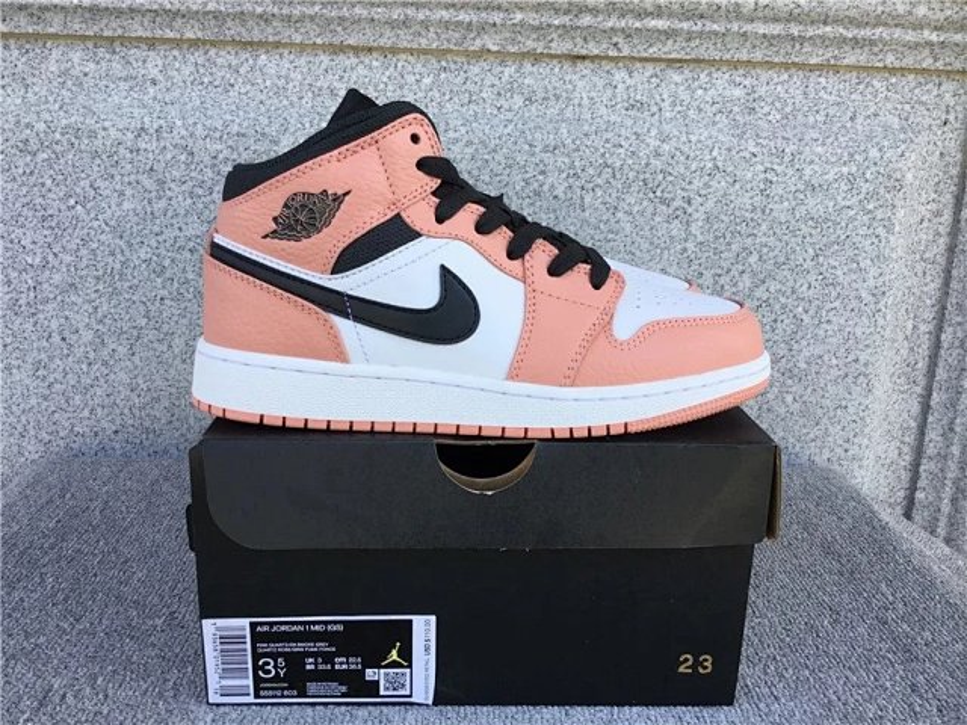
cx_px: 484
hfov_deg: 58.4
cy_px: 362
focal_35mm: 31
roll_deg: -1.2
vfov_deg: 45.4
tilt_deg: -14.7
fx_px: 866
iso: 25
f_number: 2.4
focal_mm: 3.3
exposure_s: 1/125
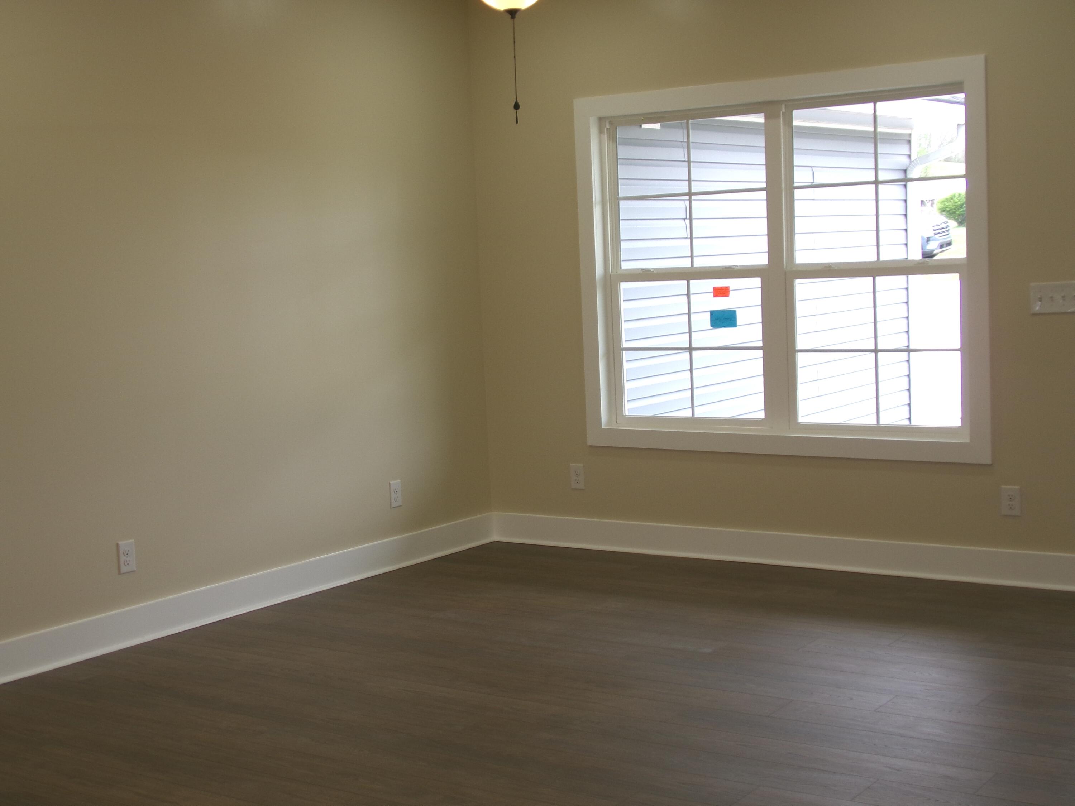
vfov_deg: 30.3
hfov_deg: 39.7
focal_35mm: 48
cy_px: 403
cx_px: 538
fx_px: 1491
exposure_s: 1/34
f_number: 4.2
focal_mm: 8.5
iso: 106
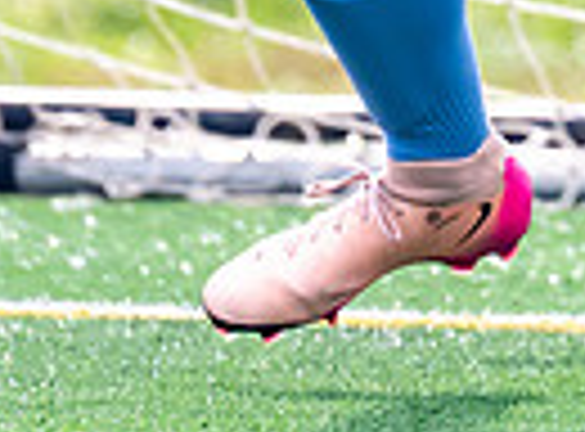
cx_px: 871
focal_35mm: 1853
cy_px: -742
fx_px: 31143
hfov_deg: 1.1
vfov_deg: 0.8
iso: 640
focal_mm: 200
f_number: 2.8
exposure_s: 1/3200
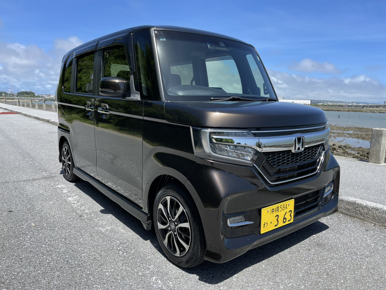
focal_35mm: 25
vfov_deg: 54.9
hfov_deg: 69.4
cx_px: 193
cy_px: 145
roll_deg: -1.3
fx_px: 279
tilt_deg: -8.4
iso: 32
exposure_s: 1/2433
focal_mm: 5.1
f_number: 1.6
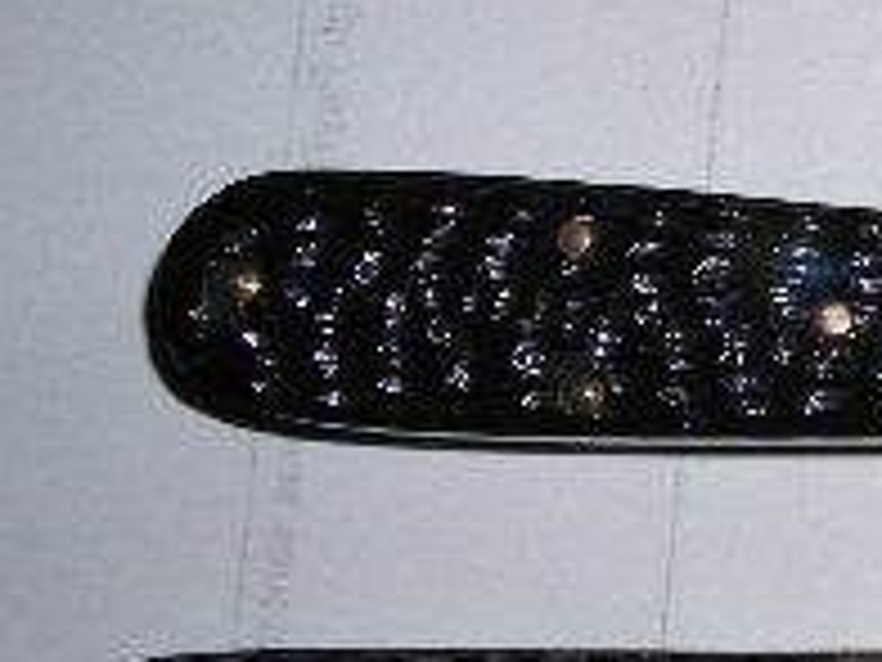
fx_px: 3159
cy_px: 306
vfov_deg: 12.0
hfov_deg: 15.4
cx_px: 1044
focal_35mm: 124
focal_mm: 6.3
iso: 50
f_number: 3.2
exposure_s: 1/60
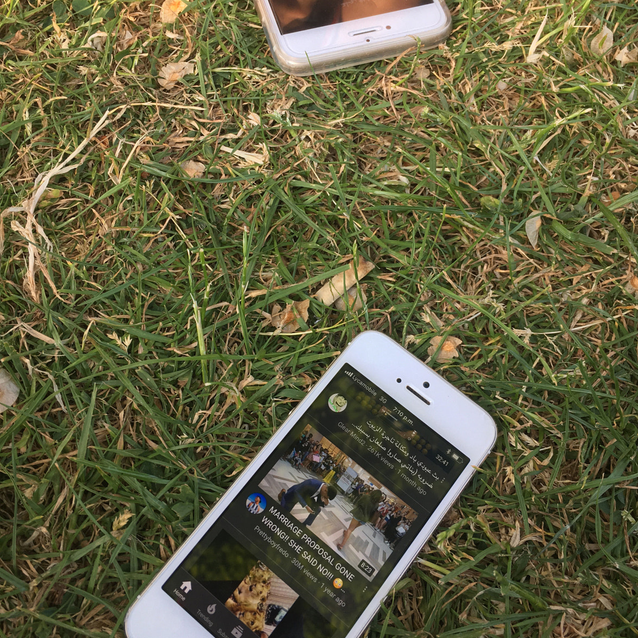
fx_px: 730
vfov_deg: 47.2
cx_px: 326
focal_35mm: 35
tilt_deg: -62.9
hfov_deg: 47.2
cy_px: 287
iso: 25
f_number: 2.2
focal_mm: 4.15
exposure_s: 1/100
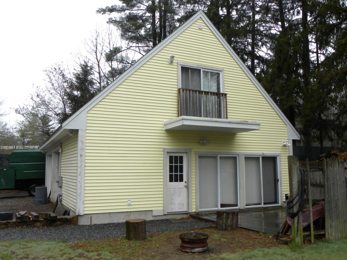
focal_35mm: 33
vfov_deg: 42.9
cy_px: 130
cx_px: 174
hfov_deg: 55.4
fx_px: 331
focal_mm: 5.9
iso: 64
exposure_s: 1/240
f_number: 3.5
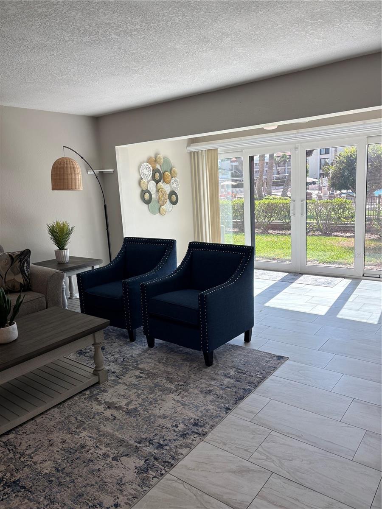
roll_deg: +3.1
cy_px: 254
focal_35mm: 26
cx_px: 191
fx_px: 383
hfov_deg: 53.1
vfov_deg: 67.3
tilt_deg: -10.0
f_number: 1.6
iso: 50
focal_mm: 5.96
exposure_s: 1/379
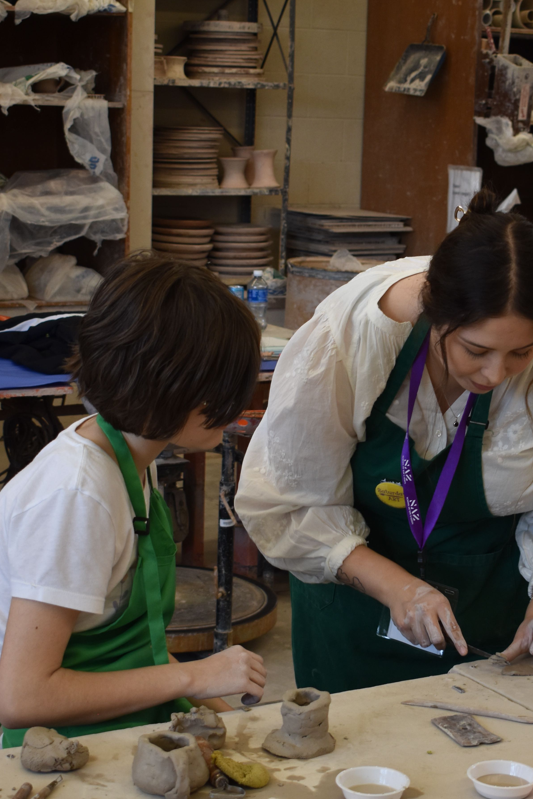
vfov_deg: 26.0
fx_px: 1728
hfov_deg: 17.5
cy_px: 415
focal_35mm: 78
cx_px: 339
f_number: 4.2
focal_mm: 31
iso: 400
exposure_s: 1/80
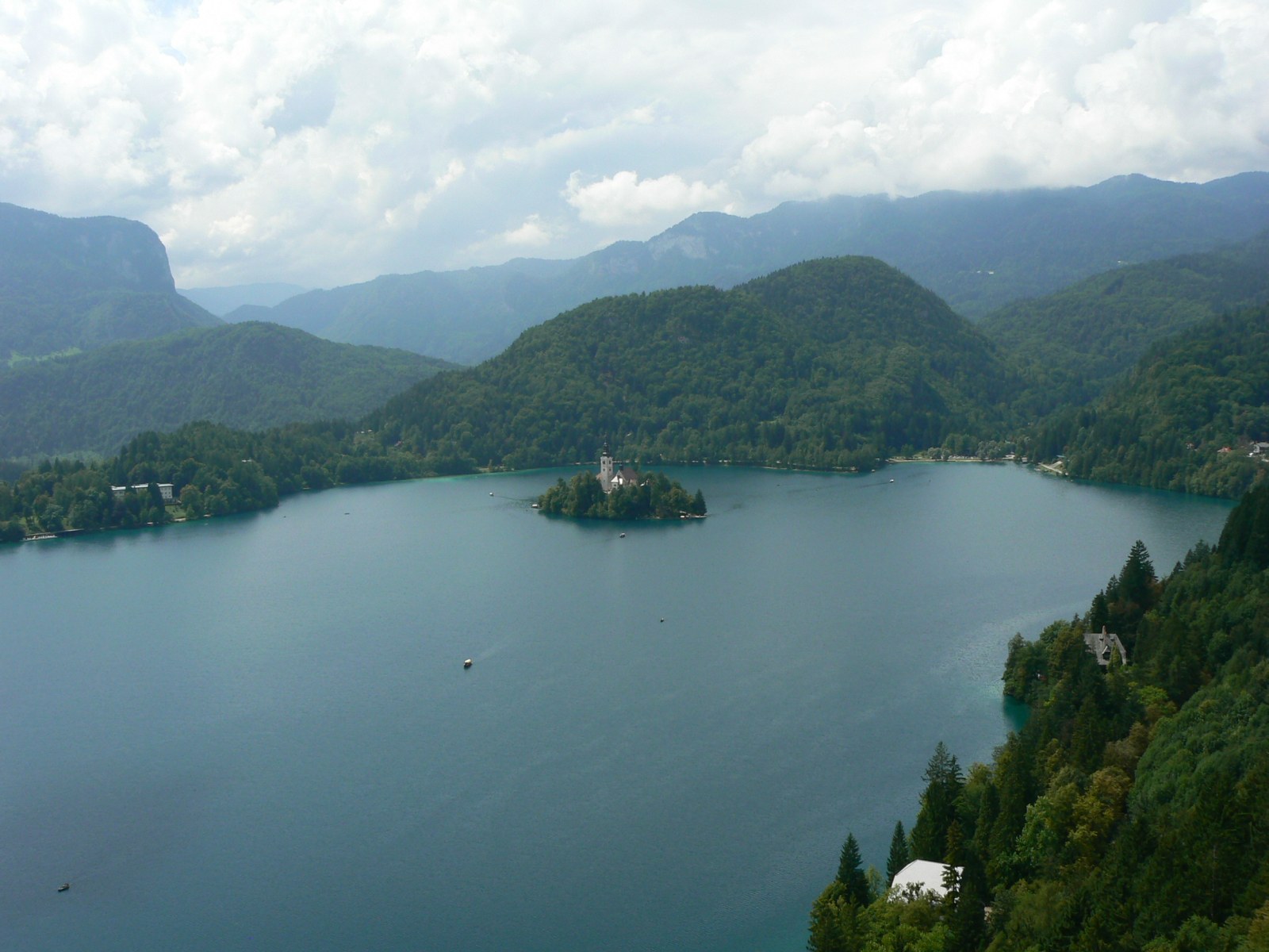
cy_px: 476
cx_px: 634
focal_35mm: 36
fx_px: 1320
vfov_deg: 39.7
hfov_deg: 51.4
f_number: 7.1
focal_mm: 6
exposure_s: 1/400
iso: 80
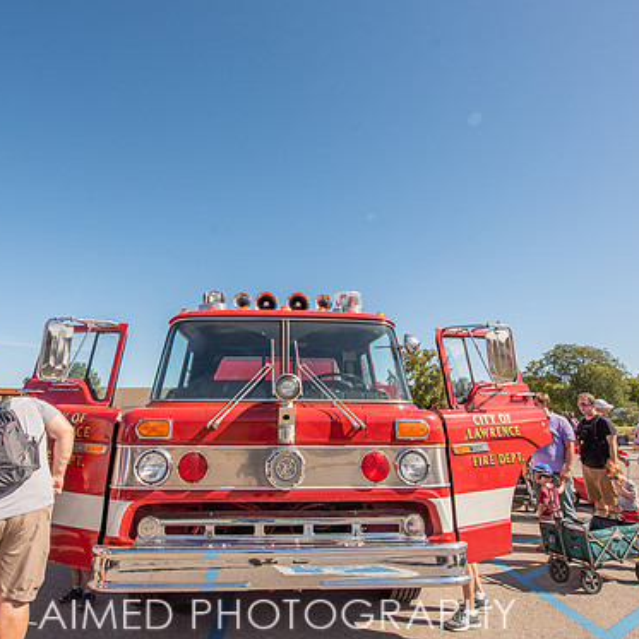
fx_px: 418
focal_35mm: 20
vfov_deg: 74.7
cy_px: 291
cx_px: 292
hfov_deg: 74.7
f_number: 8
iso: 100
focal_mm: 14
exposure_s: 1/1000
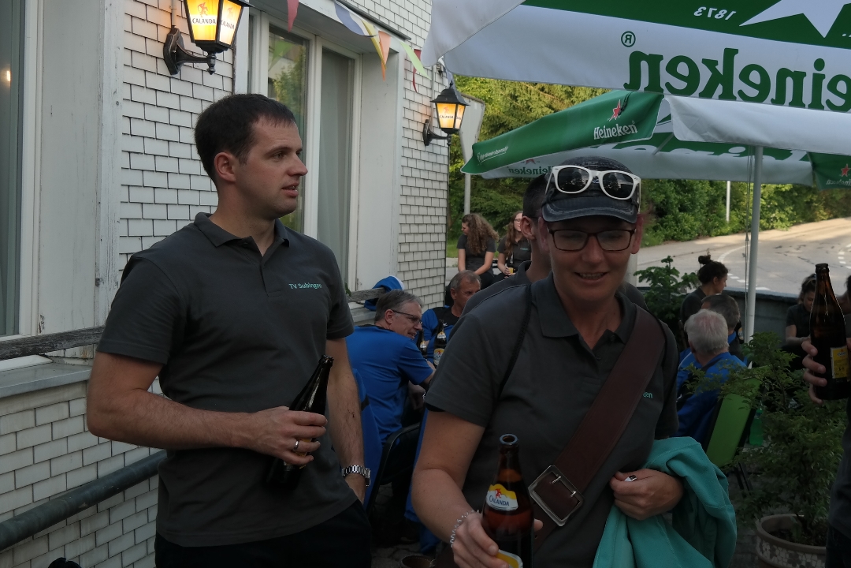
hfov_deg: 47.2
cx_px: 608
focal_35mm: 40
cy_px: 252
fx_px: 945
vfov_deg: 33.4
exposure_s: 1/125
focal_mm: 18
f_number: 4
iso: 100
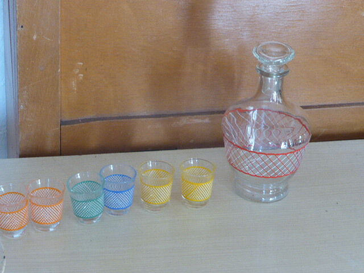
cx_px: 182
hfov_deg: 18.9
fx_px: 1094
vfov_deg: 14.2
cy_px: 136
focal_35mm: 104
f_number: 5.3
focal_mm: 17.1
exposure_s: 1/25
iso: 400
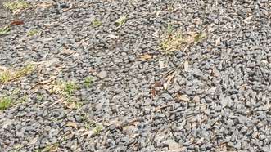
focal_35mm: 73
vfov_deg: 11.2
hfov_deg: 18.9
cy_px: -289
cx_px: 535
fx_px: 524
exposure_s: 1/160
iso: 100
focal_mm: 12
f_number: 8
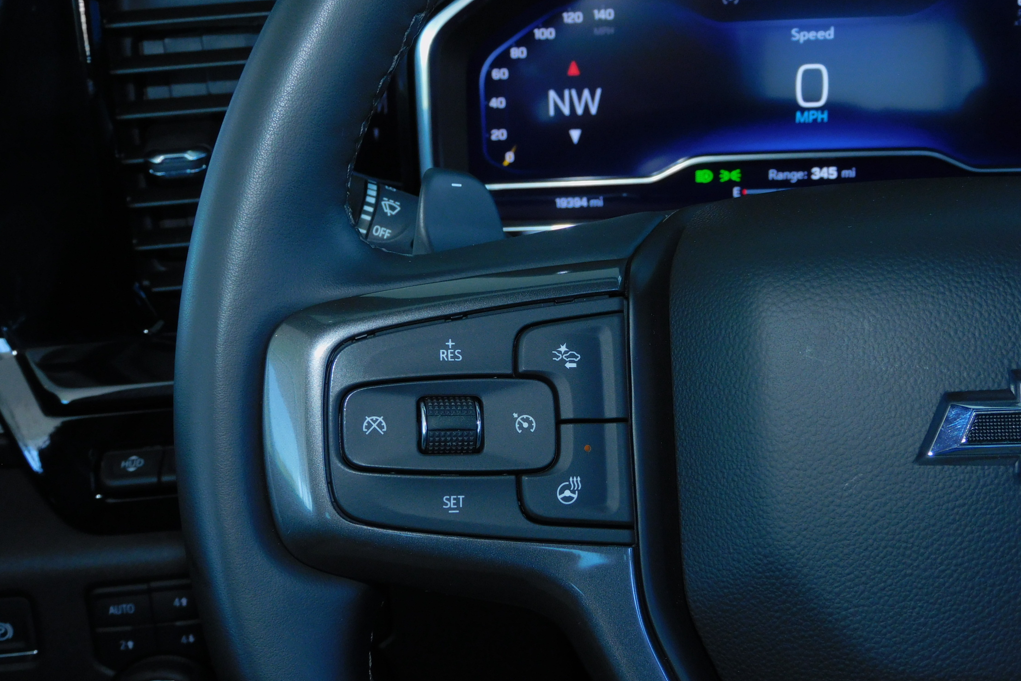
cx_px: 522
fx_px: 1361
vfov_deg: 28.0
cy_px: 392
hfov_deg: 41.1
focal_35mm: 48
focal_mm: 8.1
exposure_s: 1/30
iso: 200
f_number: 4
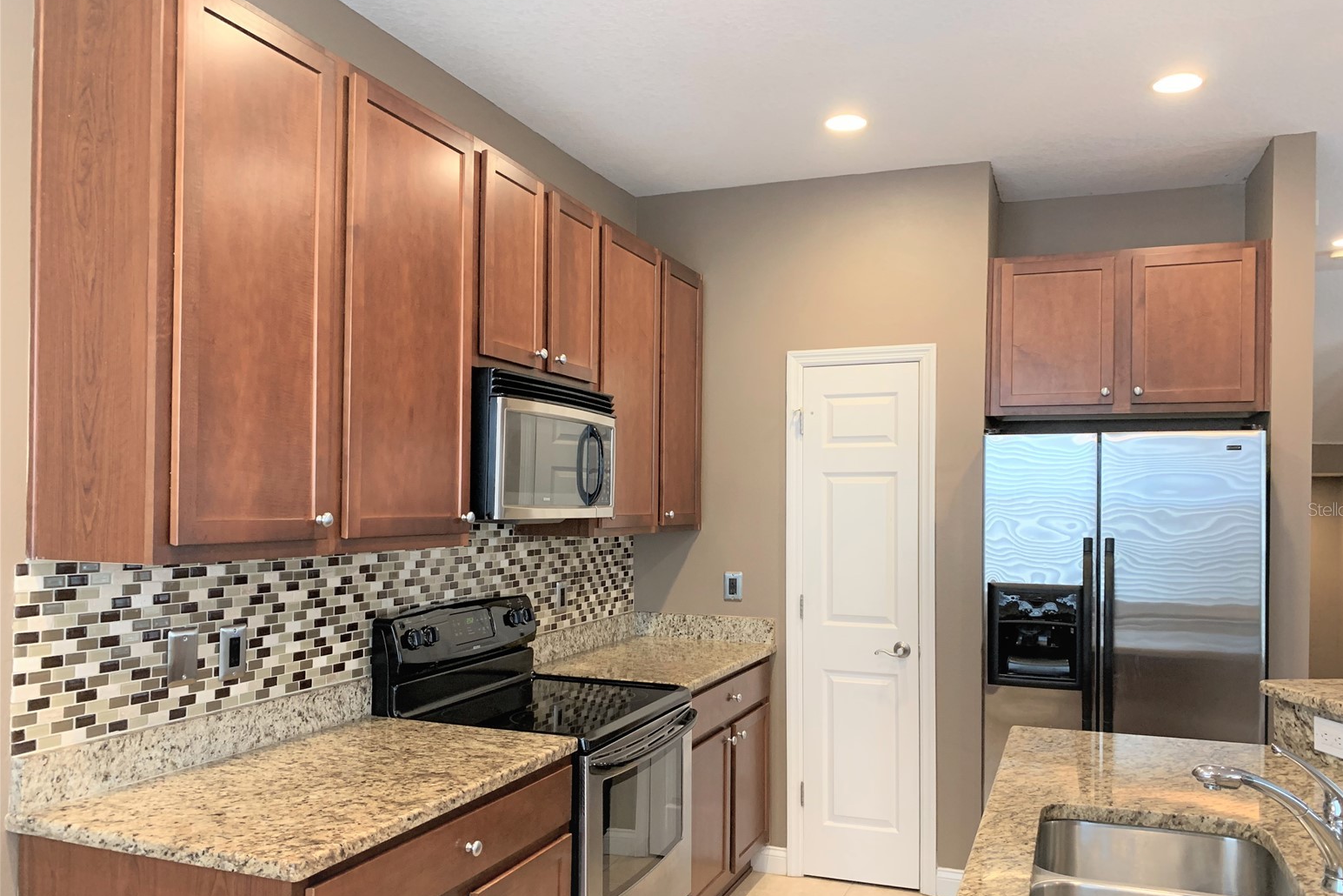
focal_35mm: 28
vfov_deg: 46.3
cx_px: 695
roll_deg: -1.8
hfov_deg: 65.5
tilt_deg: +1.0
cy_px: 509
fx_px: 1044
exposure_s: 1/60
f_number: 1.8
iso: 200
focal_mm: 4.25
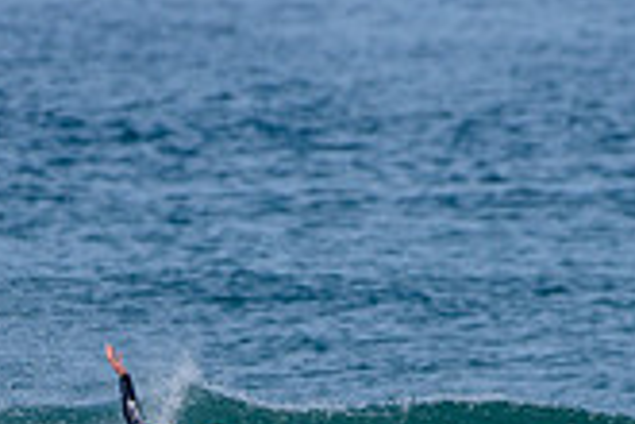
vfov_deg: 0.8
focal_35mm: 1755
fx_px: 30954
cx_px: 262
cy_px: 549
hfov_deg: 1.2
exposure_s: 1/2500
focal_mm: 500
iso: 250
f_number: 6.3
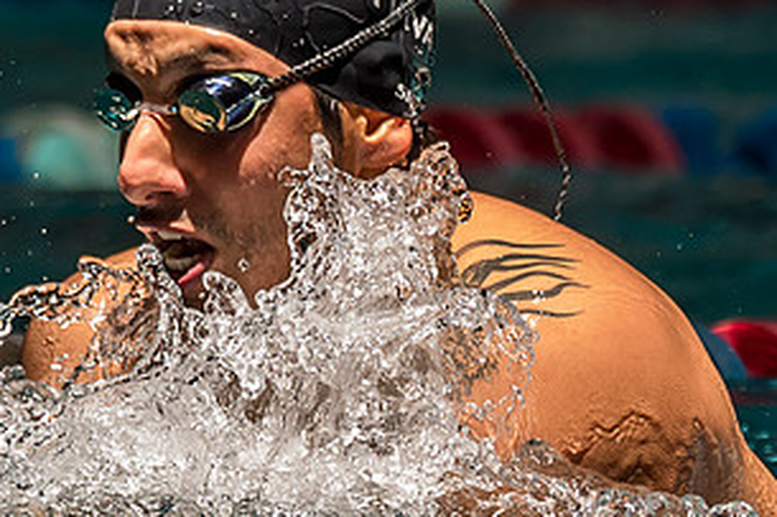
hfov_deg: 1.3
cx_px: 260
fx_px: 34168
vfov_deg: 0.9
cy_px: 300
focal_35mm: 1584
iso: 400
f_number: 2.8
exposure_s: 1/1000
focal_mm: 200
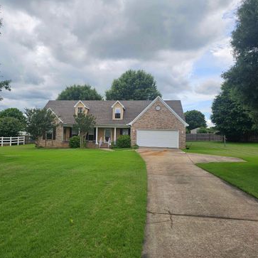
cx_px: 102
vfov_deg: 57.3
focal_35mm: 28
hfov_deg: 56.8
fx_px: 236
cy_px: 132
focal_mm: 6.3
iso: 10
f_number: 1.7
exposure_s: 1/547
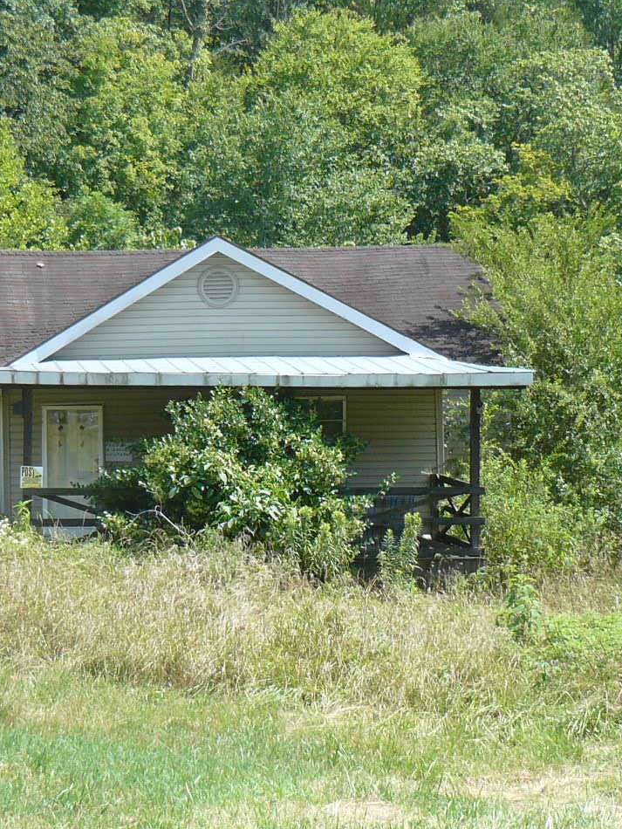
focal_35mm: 101
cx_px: 209
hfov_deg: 14.6
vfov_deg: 19.4
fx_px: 2419
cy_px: 411
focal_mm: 8.3
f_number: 2.8
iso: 100
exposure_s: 1/500
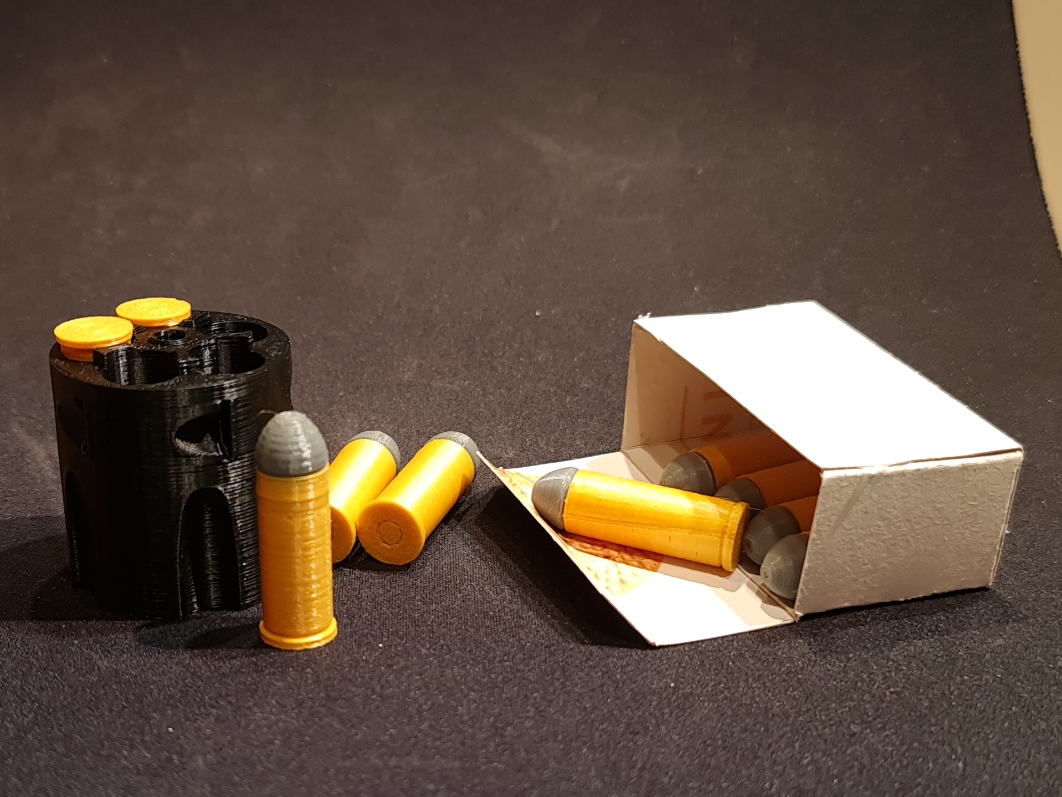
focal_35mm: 25
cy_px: 398
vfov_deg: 54.9
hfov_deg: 69.4
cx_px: 531
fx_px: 767
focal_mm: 7
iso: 125
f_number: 1.8
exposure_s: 1/50
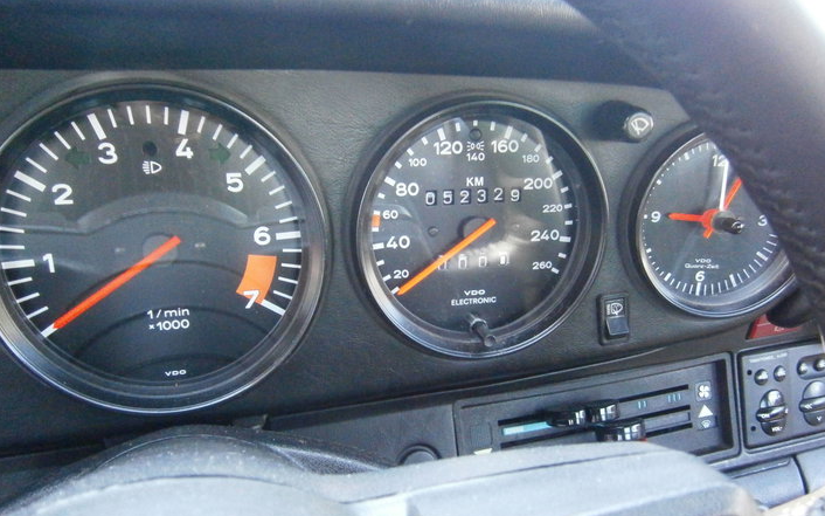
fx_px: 674
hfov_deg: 62.8
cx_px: 442
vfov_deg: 41.6
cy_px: 317
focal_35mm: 30
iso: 800
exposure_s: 1/60
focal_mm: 4.7
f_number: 2.8
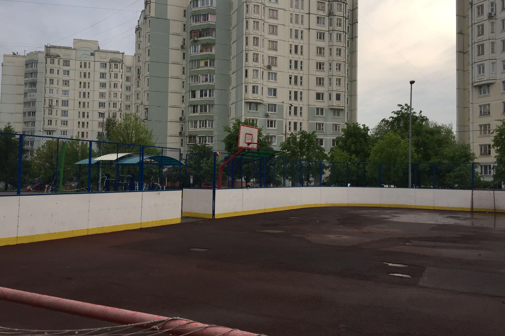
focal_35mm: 31
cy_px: 149
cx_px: 253
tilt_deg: +2.0
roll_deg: -1.5
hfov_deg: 60.3
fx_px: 435
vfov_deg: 42.3
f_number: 2.2
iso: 32
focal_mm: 4.15
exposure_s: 1/608
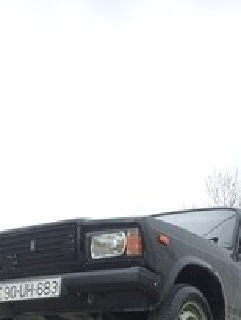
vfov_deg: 25.7
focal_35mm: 70
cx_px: 147
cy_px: 354
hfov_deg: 21.0
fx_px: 649
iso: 32
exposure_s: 1/318
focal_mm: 4.15
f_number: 2.2
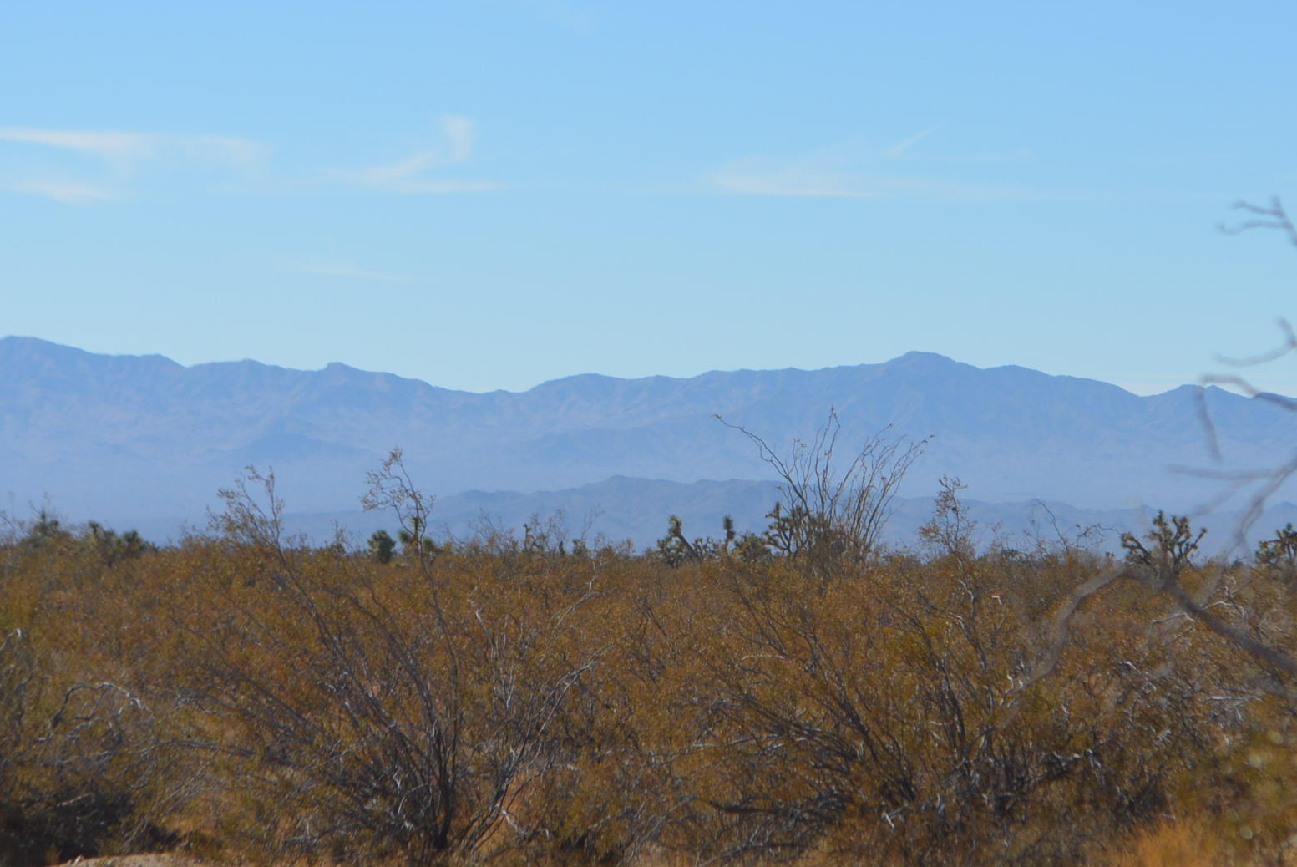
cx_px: 821
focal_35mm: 159
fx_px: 5731
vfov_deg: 8.6
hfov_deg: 12.9
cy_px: 558
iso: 400
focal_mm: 55
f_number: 7.1
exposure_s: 1/2000
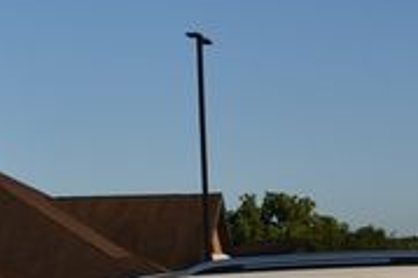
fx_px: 1369
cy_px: 333
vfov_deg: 11.4
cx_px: 652
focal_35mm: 118
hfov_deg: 15.8
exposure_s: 1/250
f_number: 8
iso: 100
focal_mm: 22
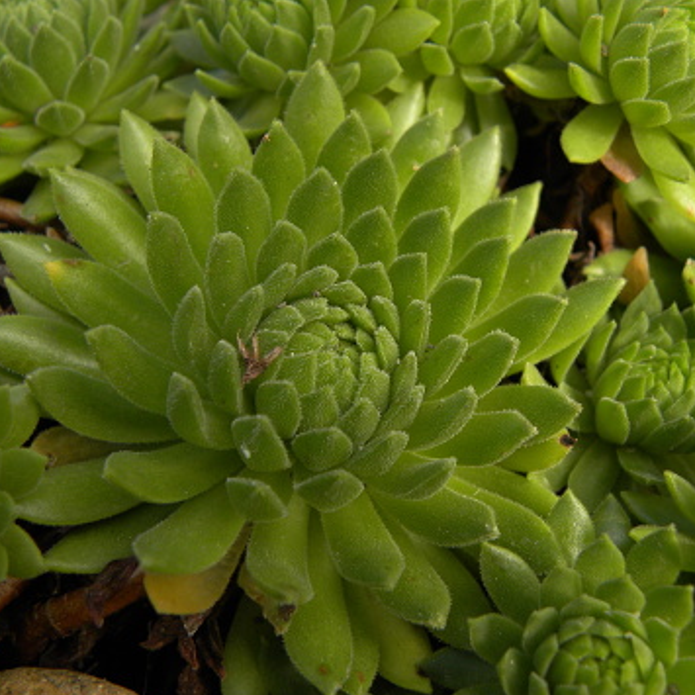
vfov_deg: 34.7
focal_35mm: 49
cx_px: 350
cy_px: 350
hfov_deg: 34.7
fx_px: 1113
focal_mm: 7.3
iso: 100
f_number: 3.2
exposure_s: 1/250
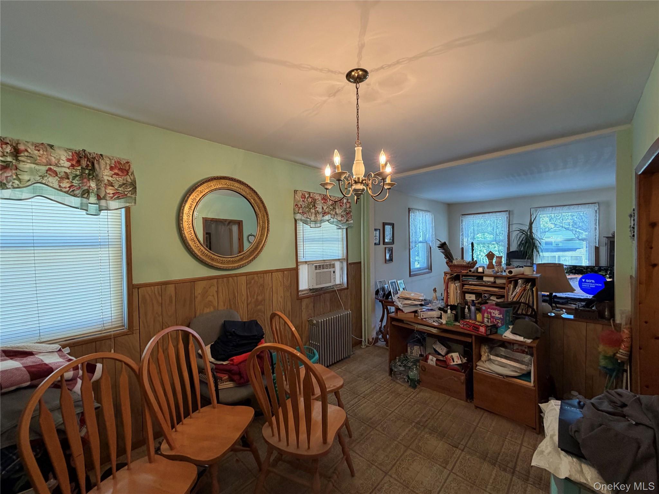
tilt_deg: -0.7
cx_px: 330
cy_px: 247
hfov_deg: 102.1
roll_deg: +1.0
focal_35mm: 14
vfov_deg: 85.7
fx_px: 267
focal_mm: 2.22
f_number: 2.2
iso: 200
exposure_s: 1/60
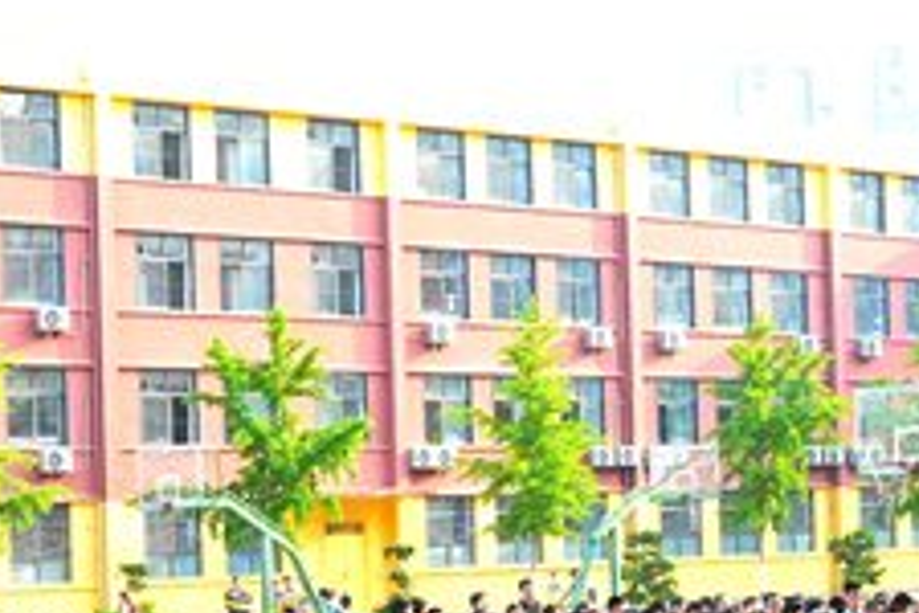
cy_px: 568
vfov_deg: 14.1
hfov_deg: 21.2
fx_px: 2450
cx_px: 335
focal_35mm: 96
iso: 1000
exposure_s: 1/2000
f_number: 3.5
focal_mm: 24
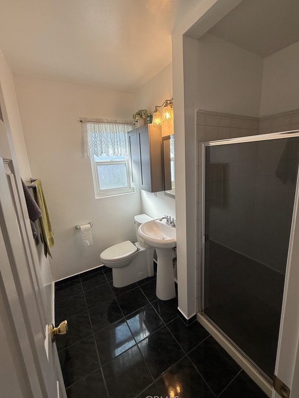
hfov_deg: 81.7
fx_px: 173
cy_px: 193
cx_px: 158
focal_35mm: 15
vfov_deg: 98.1
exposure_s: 1/183
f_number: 2.2
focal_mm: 2.22
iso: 64
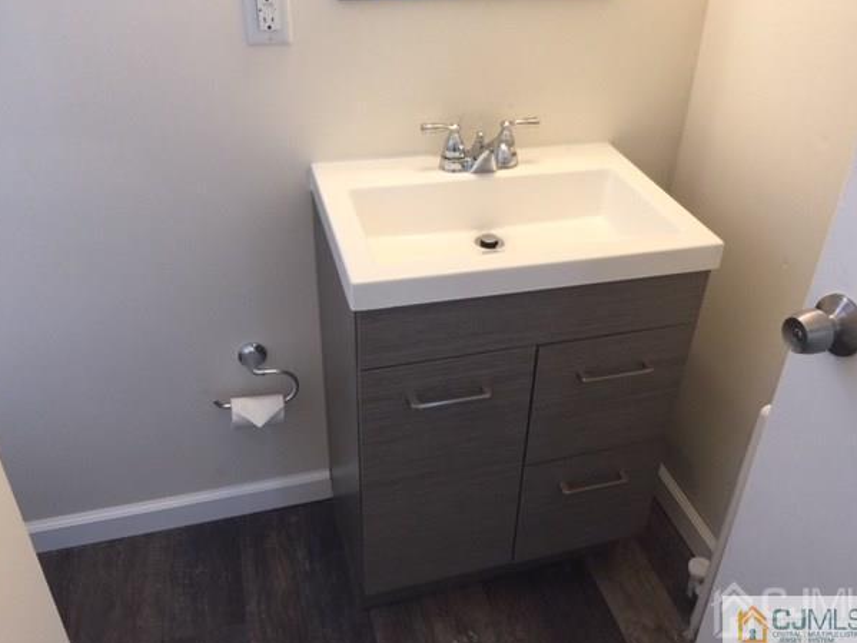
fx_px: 767
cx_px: 448
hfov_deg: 58.3
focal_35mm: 31
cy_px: 308
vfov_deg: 45.4
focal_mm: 4.15
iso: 50
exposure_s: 1/30
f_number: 2.2
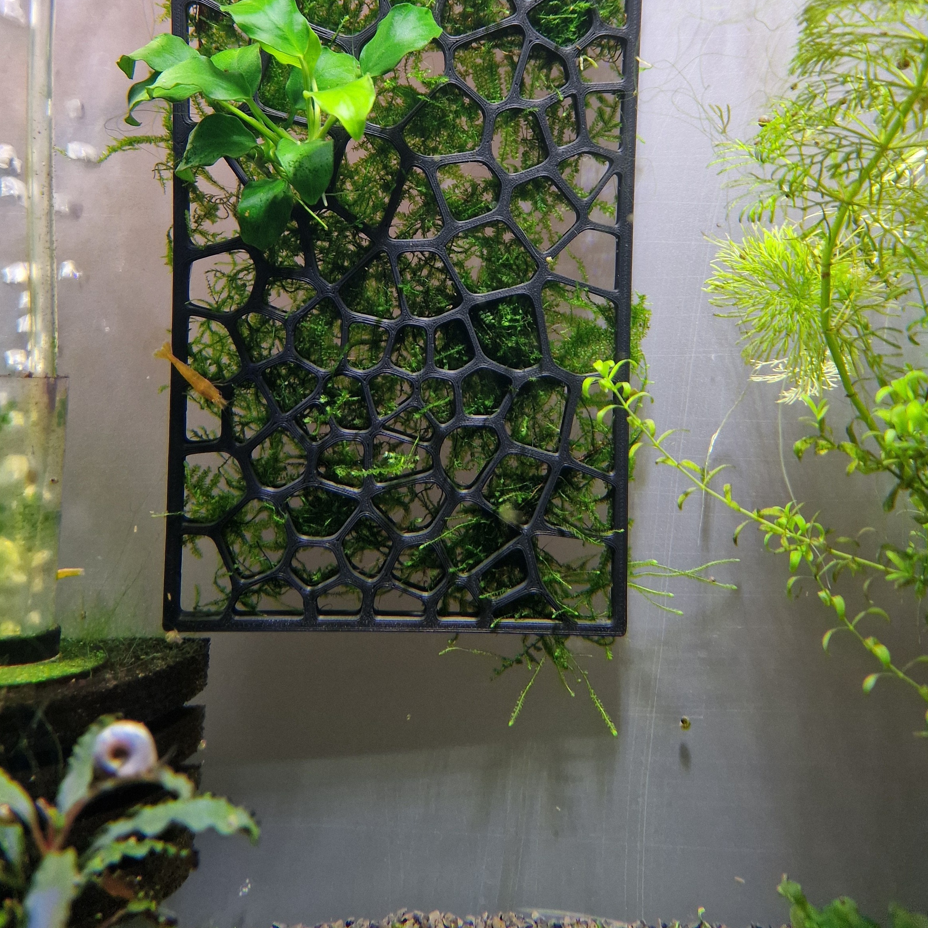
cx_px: 436
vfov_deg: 45.9
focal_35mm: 35
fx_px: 1062
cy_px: 258
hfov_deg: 47.2
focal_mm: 6.4
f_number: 1.8
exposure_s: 1/100
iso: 250
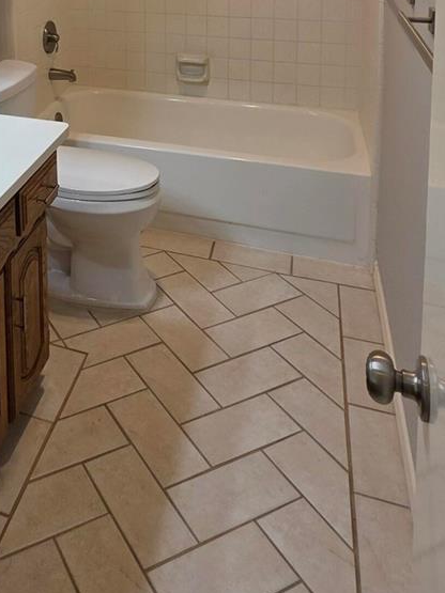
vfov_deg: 42.3
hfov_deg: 36.4
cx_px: 19
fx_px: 617
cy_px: -34
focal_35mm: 36
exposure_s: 1/120
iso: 50
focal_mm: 2.2
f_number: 1.9
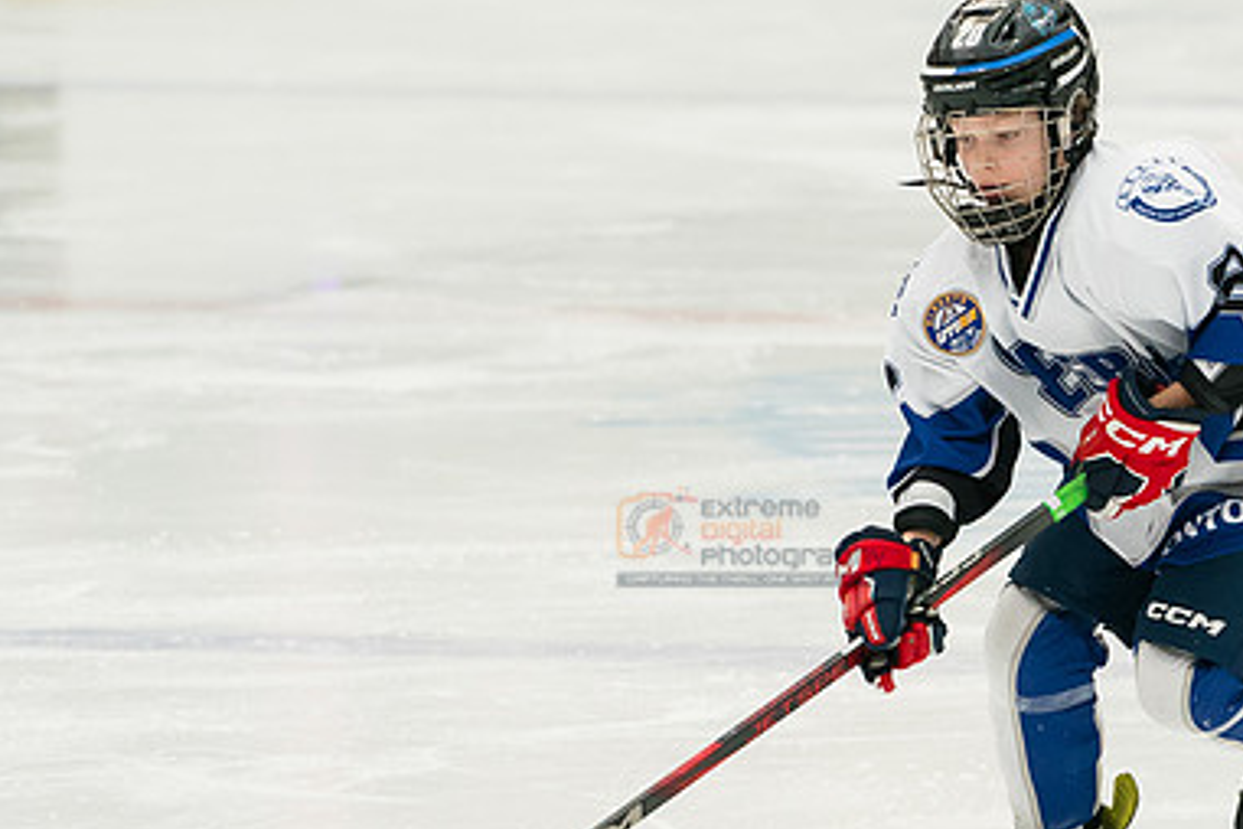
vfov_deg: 2.9
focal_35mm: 472
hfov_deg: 4.4
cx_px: 1115
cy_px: 704
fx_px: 16296
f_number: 3.5
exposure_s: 1/1600
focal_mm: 150
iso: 1600
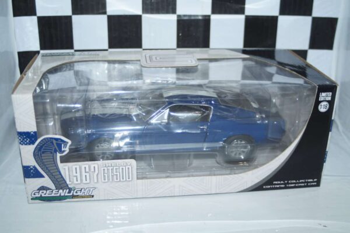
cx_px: 175
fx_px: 408
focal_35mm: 42
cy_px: 116
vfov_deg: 31.9
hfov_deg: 46.4
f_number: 3.5
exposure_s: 1/160
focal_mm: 28
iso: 250
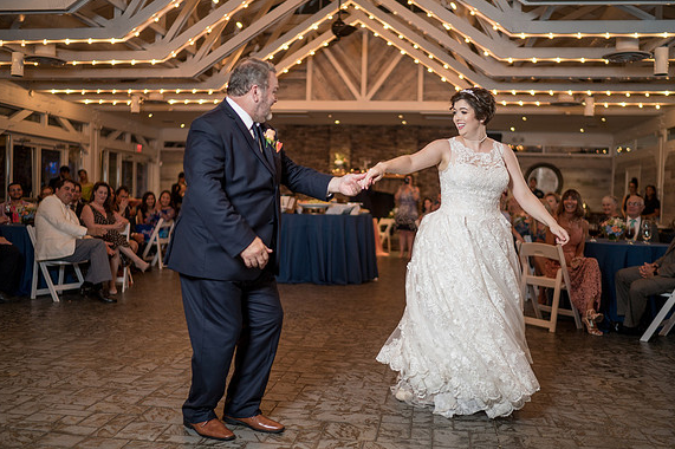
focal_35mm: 36
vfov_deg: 36.8
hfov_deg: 53.2
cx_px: 337
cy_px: 226
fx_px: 675
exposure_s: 1/200
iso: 250
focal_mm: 35
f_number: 1.4
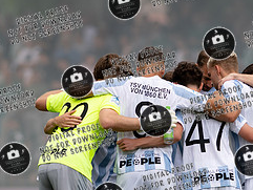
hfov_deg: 1.9
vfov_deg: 1.4
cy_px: 110
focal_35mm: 1041
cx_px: 187
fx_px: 7612
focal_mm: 300
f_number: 3.5
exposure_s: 1/800
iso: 80
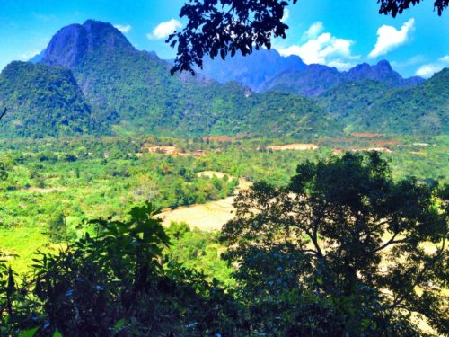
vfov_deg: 40.7
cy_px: 168
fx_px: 454
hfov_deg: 52.6
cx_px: 224
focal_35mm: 35
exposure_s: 1/890
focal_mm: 4.28
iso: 50
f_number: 2.4
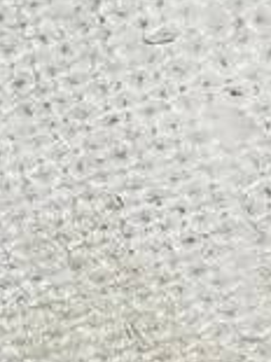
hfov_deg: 4.4
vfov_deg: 5.8
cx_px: 70
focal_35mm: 335
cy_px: 568
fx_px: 3502
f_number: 1.7
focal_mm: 5.31
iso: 64
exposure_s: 1/50
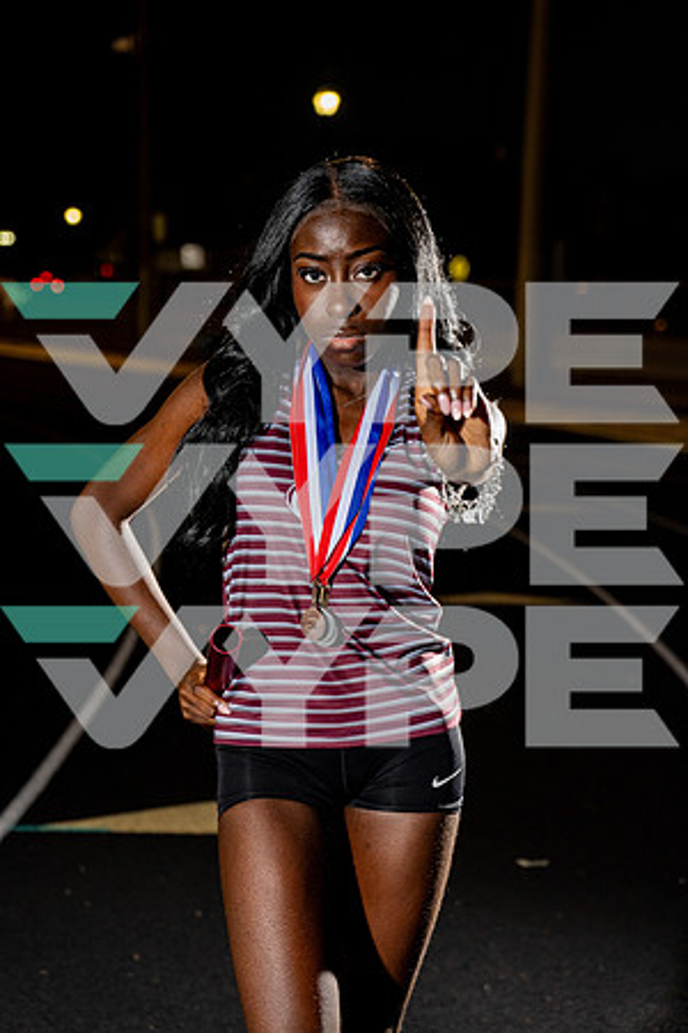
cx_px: 344
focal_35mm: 70
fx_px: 2007
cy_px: 516
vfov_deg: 28.8
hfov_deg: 19.5
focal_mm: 70
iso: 800
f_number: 4
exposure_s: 1/200
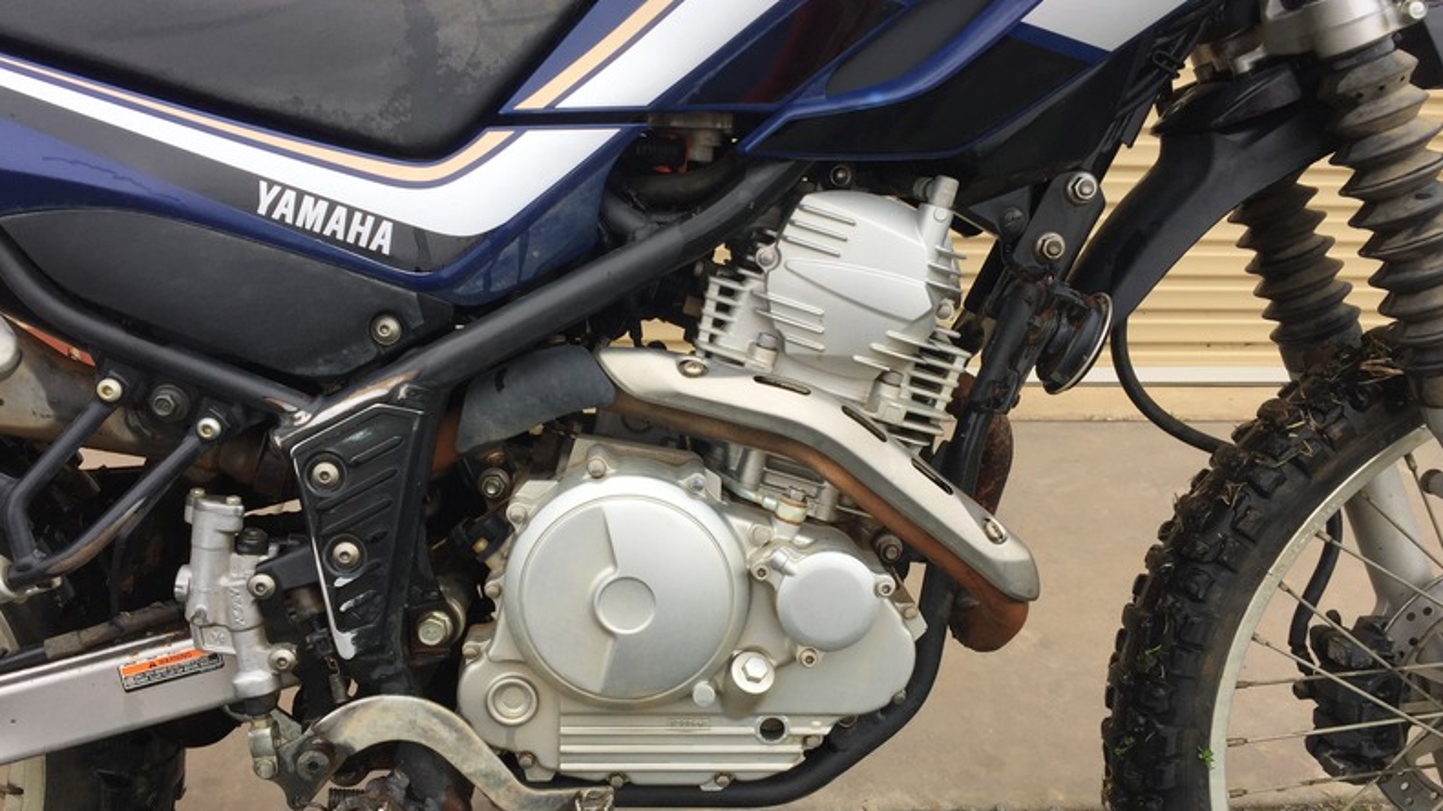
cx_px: 714
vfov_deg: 36.6
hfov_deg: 61.0
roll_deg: -3.4
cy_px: 442
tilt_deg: -20.5
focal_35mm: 32
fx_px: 1224
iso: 32
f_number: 2.2
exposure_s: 1/366
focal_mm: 4.15
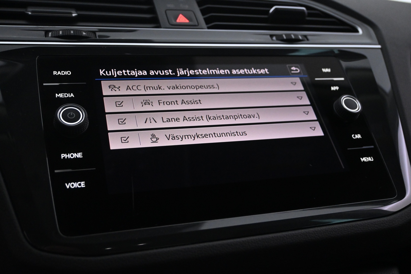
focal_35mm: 37
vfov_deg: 36.2
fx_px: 420
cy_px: 137
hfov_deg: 52.2
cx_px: 206
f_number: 4.2
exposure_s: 1/50
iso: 3200
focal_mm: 24.5
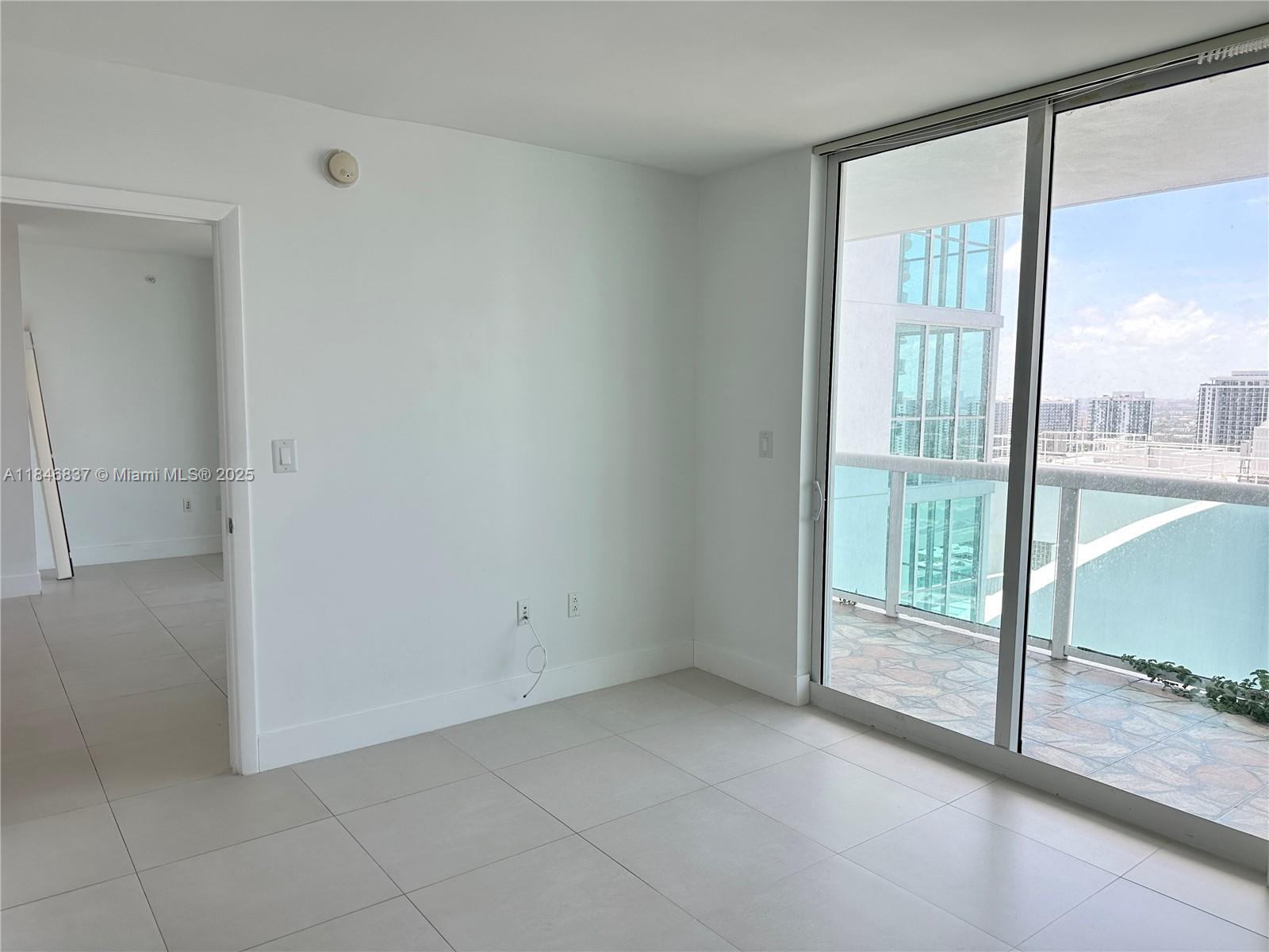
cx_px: 634
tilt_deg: -5.8
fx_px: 880
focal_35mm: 24
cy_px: 476
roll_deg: -0.4
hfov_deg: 71.6
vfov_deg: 56.8
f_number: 1.78
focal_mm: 6.86
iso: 80
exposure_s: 1/797
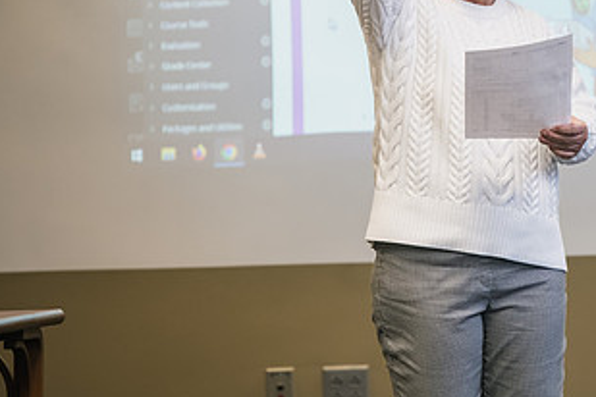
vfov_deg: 4.4
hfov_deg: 6.6
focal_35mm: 310
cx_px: 532
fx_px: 5132
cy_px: 55
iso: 1600
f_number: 3.2
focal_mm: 165
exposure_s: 1/200
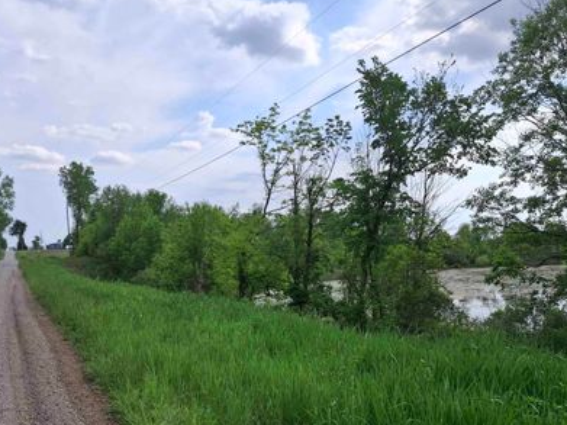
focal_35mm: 32
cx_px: 286
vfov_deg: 43.8
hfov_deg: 56.8
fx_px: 524
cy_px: 262
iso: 25
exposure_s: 1/1515
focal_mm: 4.69
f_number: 1.8
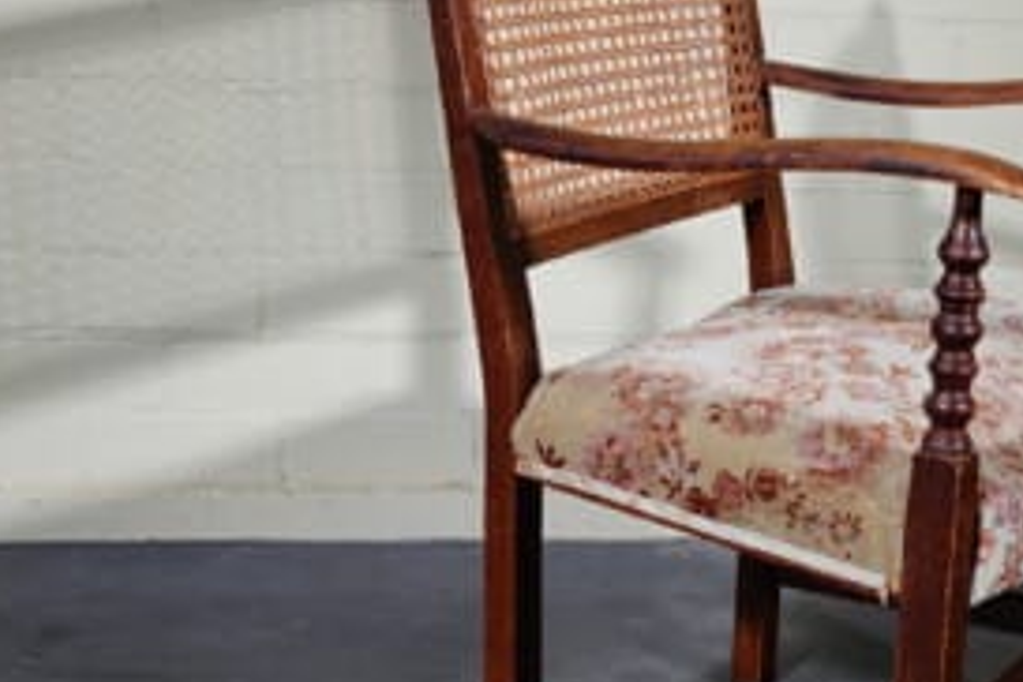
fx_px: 1875
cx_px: 768
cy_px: 313
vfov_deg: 20.6
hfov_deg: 30.0
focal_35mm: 66
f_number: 3.2
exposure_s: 1/125
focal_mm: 13.31
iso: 100
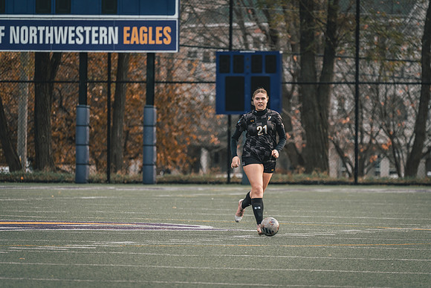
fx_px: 5397
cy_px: 162
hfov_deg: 4.6
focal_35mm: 451
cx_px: 243
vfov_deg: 3.1
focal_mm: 400
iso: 800
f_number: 6.3
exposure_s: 1/800
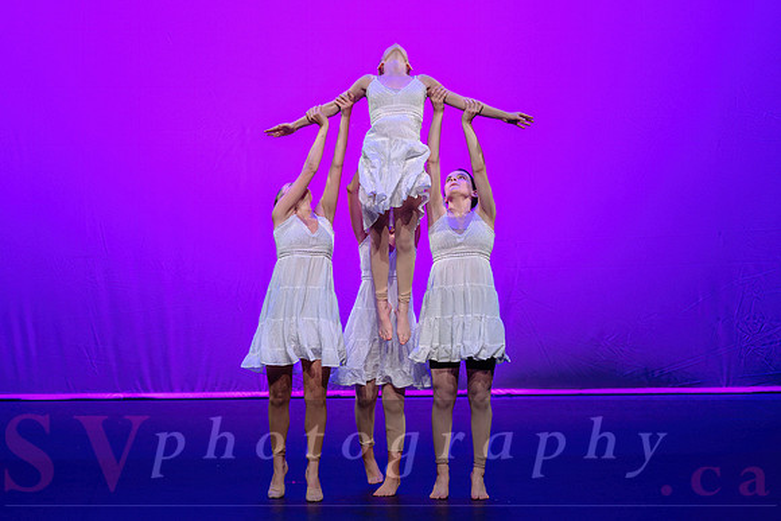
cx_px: 390
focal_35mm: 160
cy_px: 233
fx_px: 3470
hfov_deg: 12.8
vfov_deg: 8.6
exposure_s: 1/320
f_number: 2.8
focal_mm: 120
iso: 1600
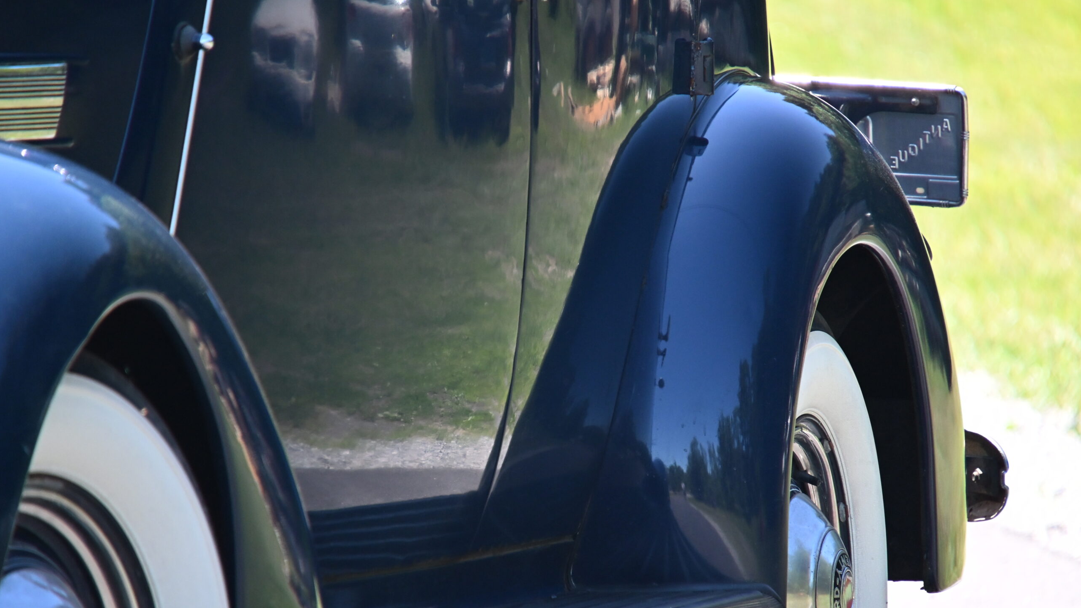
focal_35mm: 472
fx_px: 13529
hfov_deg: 4.6
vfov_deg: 2.6
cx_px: 540
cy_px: 357
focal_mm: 300
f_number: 6.3
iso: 1600
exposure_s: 1/250
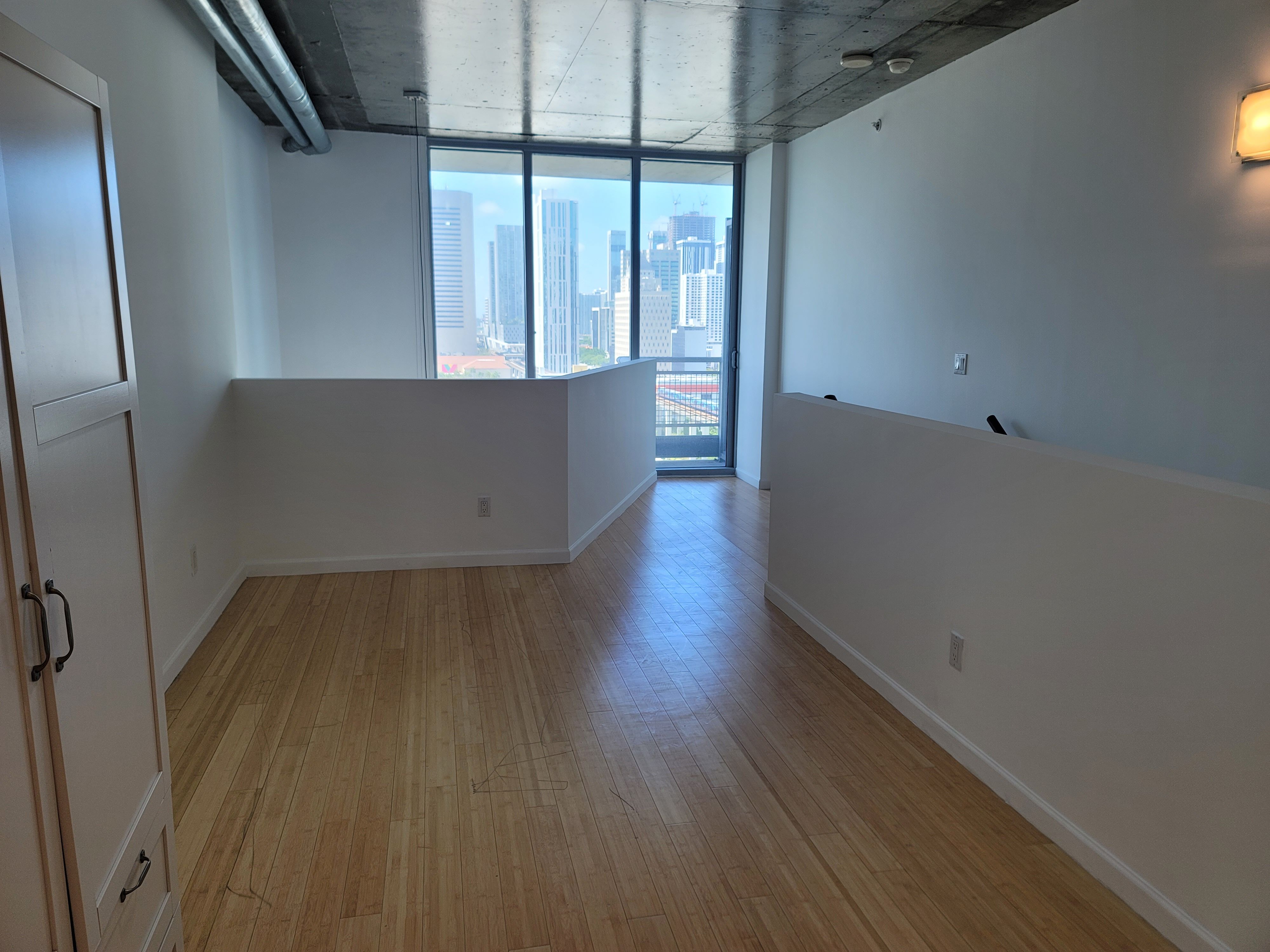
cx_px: 635
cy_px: 476
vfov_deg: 54.9
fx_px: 917
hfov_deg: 69.4
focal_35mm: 25
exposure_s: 1/120
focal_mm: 7
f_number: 1.8
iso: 20
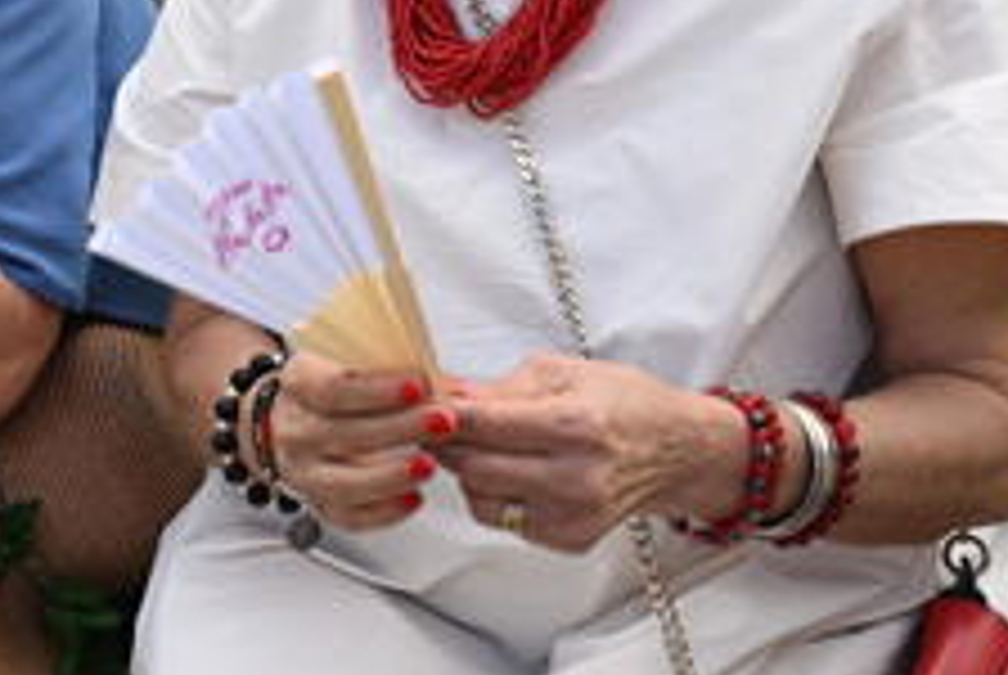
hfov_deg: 16.0
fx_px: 3448
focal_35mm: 123
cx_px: -202
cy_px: -45
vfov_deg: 11.0
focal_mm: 40
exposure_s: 1/800
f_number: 3.5
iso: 250
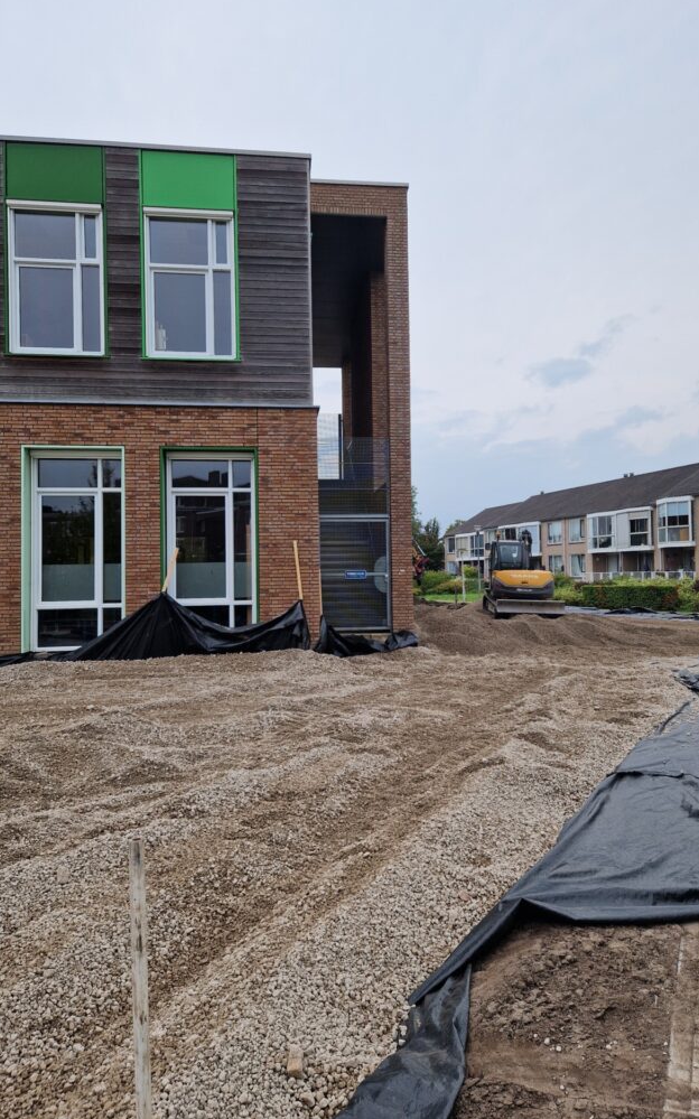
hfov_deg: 49.2
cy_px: 549
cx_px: 375
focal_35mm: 25
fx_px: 762
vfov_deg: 72.5
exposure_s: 1/443
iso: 50
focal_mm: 5.4
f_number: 1.8
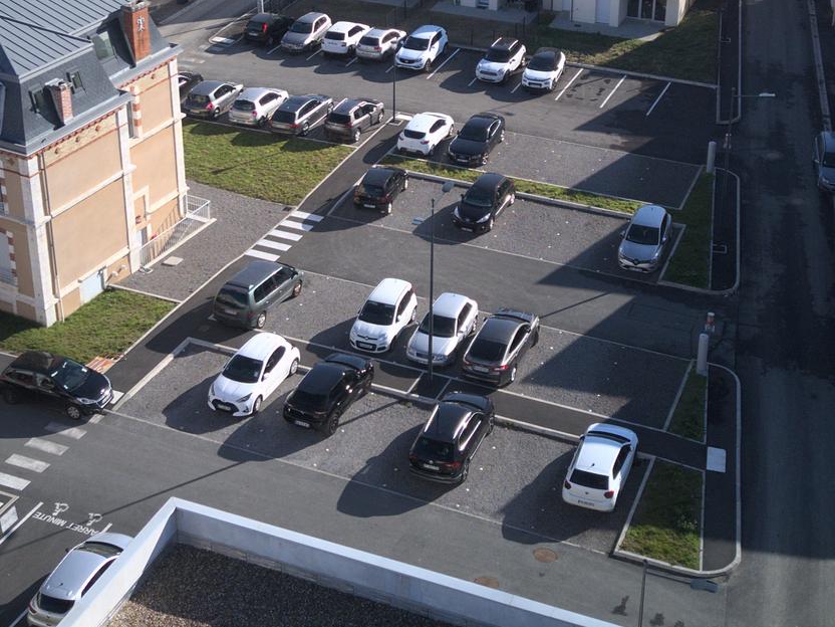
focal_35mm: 60
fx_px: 1447
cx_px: 434
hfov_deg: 32.2
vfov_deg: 23.9
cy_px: 95
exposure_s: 1/40
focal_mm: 4.73
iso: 100
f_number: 2.2
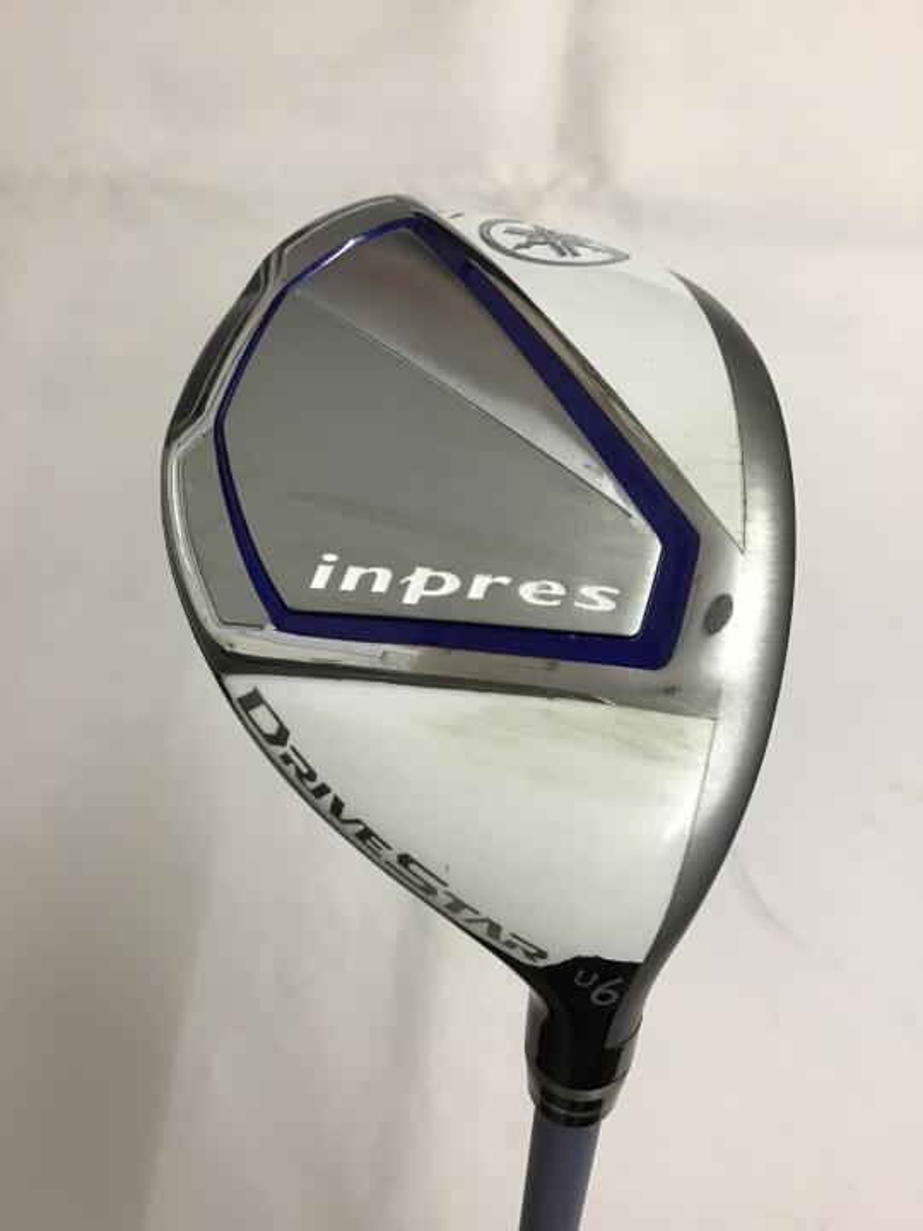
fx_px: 1102
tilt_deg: -75.6
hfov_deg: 45.4
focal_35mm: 31
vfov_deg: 58.4
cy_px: 616
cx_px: 462
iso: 80
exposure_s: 1/33
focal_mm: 3.3
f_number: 2.4
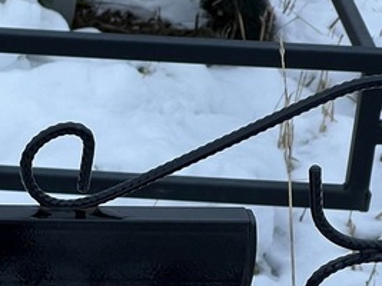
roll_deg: +0.8
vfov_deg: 6.4
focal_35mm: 231
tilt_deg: -25.0
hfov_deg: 8.4
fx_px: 2548
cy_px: 287
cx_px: -189
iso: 32
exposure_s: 1/137
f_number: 2.8
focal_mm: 9
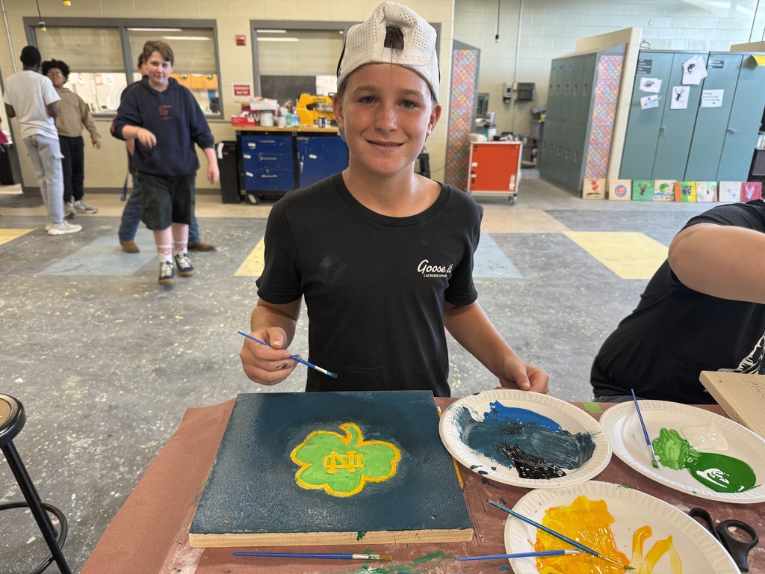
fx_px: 530
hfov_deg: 71.6
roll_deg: -1.3
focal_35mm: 24
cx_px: 382
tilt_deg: -20.4
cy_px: 287
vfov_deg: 56.8
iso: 125
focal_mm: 6.76
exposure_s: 1/60
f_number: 1.78
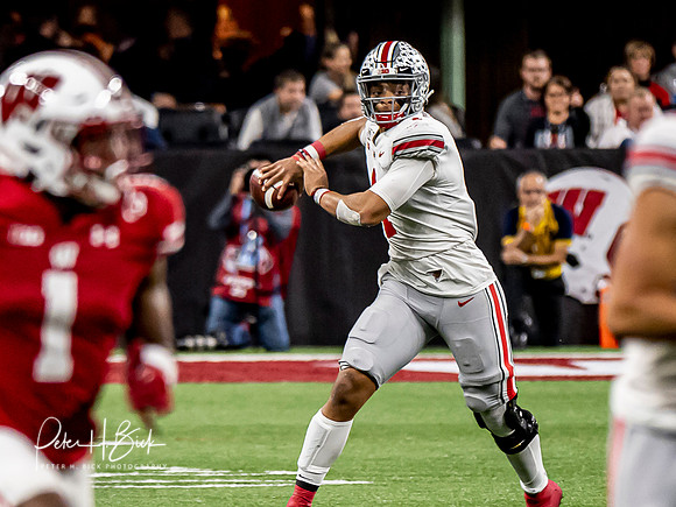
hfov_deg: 2.1
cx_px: 378
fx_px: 18842
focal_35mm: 965
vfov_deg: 1.5
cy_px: 382
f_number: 2.8
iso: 1600
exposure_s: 1/1000
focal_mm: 200
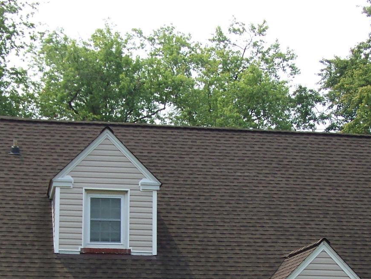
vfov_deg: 16.2
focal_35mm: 90
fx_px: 965
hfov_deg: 21.8
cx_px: 197
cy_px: 255
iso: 64
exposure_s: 1/400
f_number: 4
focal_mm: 6.3
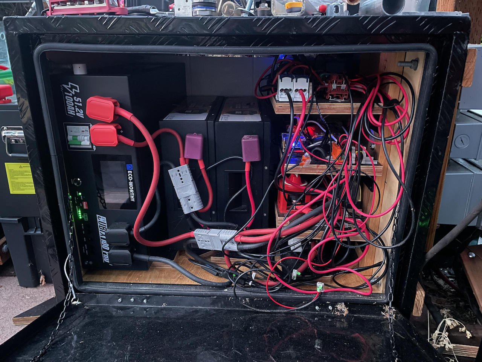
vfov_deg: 53.1
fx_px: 362
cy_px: 181
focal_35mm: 26
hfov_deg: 67.3
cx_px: 241
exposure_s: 1/4
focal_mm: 4.2
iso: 1000
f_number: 1.6
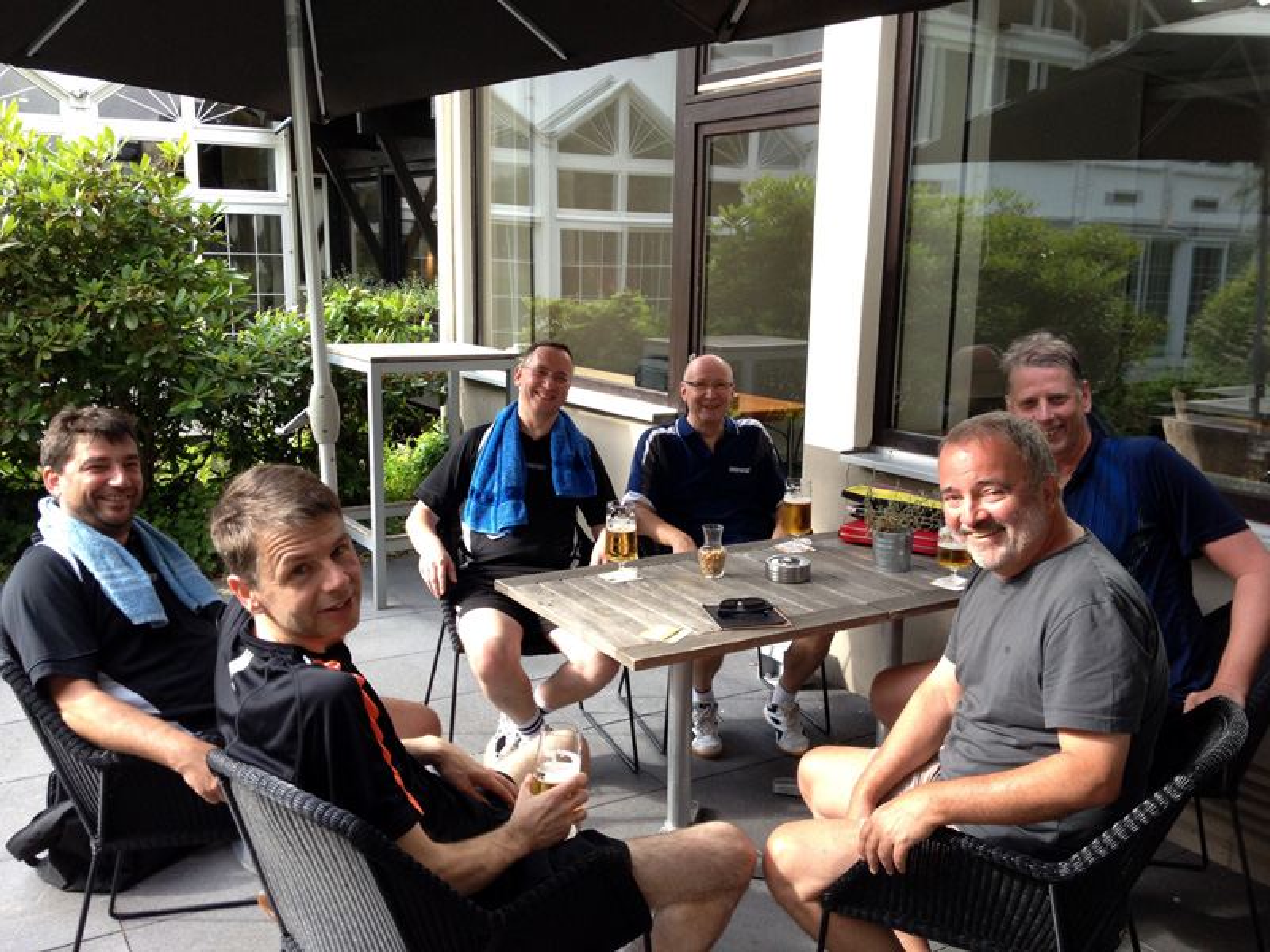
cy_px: 476
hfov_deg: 52.6
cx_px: 635
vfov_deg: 40.7
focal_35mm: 35
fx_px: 1284
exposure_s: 1/120
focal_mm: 4.28
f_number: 2.4
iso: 80
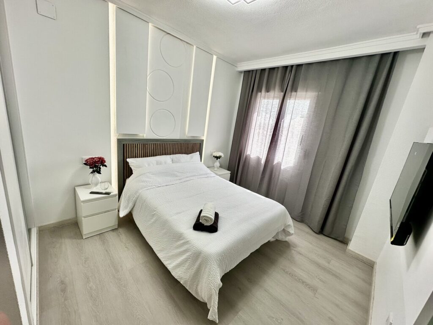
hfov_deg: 102.1
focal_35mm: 14
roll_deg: -7.1
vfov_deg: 85.7
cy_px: 162
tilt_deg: -13.8
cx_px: 216
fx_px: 175
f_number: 2.2
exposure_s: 1/99
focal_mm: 2.22
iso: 50
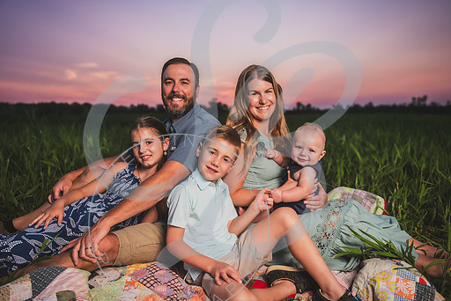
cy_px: 150
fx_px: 351
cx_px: 219
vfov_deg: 46.5
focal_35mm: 28
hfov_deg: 65.4
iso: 200
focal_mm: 24
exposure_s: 1/1000
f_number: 2.8
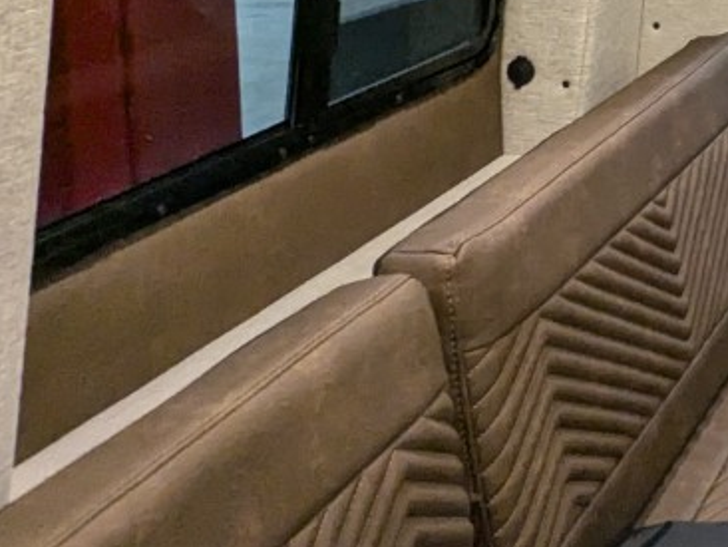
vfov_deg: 21.9
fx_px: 1284
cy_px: -147
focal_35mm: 61
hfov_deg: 23.0
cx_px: 1192
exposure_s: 1/59.6
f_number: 2.2
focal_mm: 2.35
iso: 193
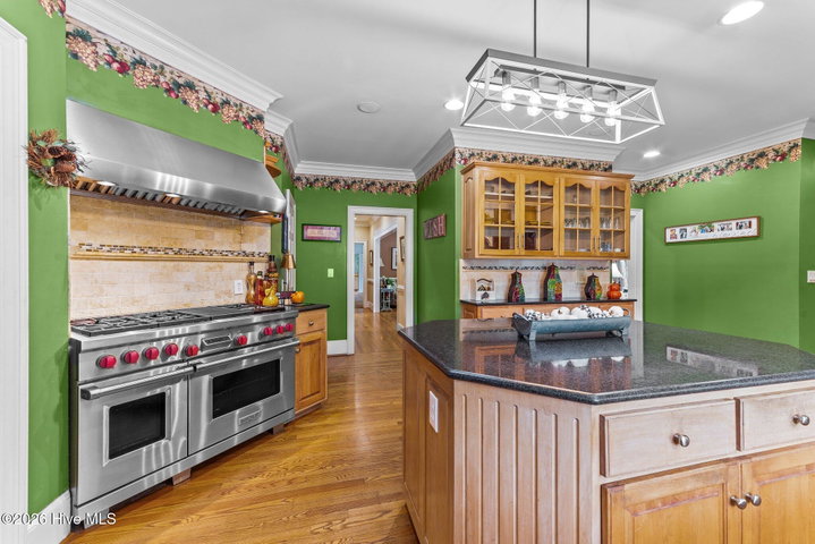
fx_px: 317
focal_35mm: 14
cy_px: 272
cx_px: 408
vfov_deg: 81.3
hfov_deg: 104.2
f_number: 8
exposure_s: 1.3
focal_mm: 14
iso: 250
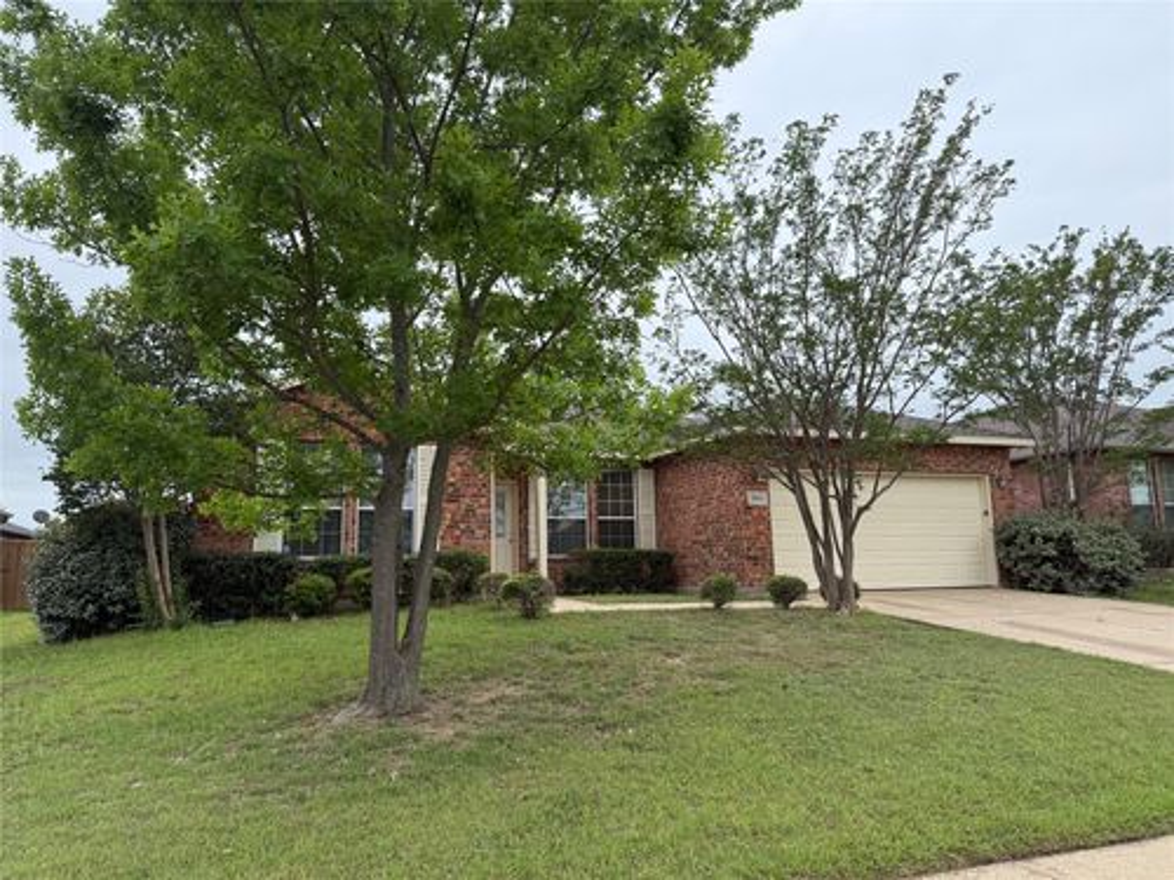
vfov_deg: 56.8
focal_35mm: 24
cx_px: 587
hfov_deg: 71.6
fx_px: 814
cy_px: 440
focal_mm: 6.76
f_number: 1.78
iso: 100
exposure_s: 1/1361
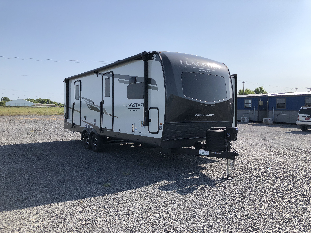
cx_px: 156
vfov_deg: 49.7
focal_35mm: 28
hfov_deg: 63.4
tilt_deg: -3.3
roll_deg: +0.0
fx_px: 252
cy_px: 116
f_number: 1.8
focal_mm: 3.99
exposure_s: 1/2288
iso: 20
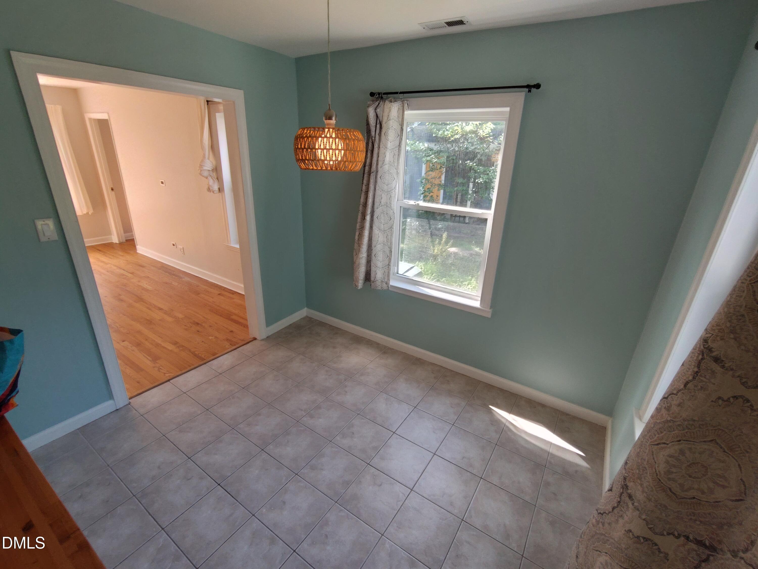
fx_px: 350
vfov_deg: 78.1
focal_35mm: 16
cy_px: 284
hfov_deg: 94.5
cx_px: 379
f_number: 2.2
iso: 148
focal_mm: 1.66
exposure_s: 1/120
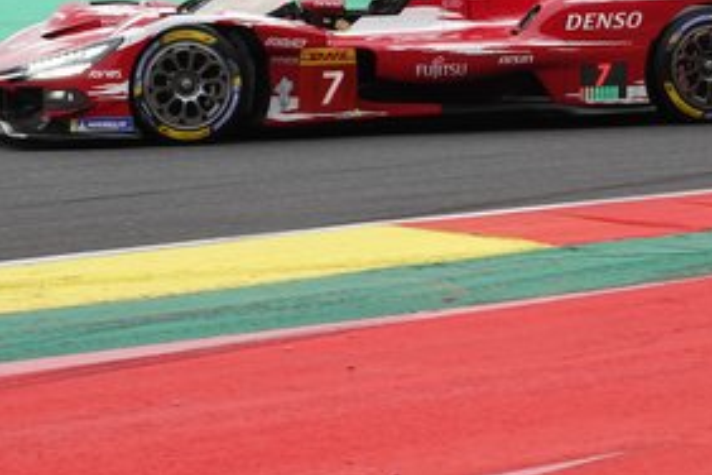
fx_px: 3500
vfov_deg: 7.7
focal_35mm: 177
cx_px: 364
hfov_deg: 11.6
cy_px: 101
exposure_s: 1/800
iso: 125
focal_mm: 40.73
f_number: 4
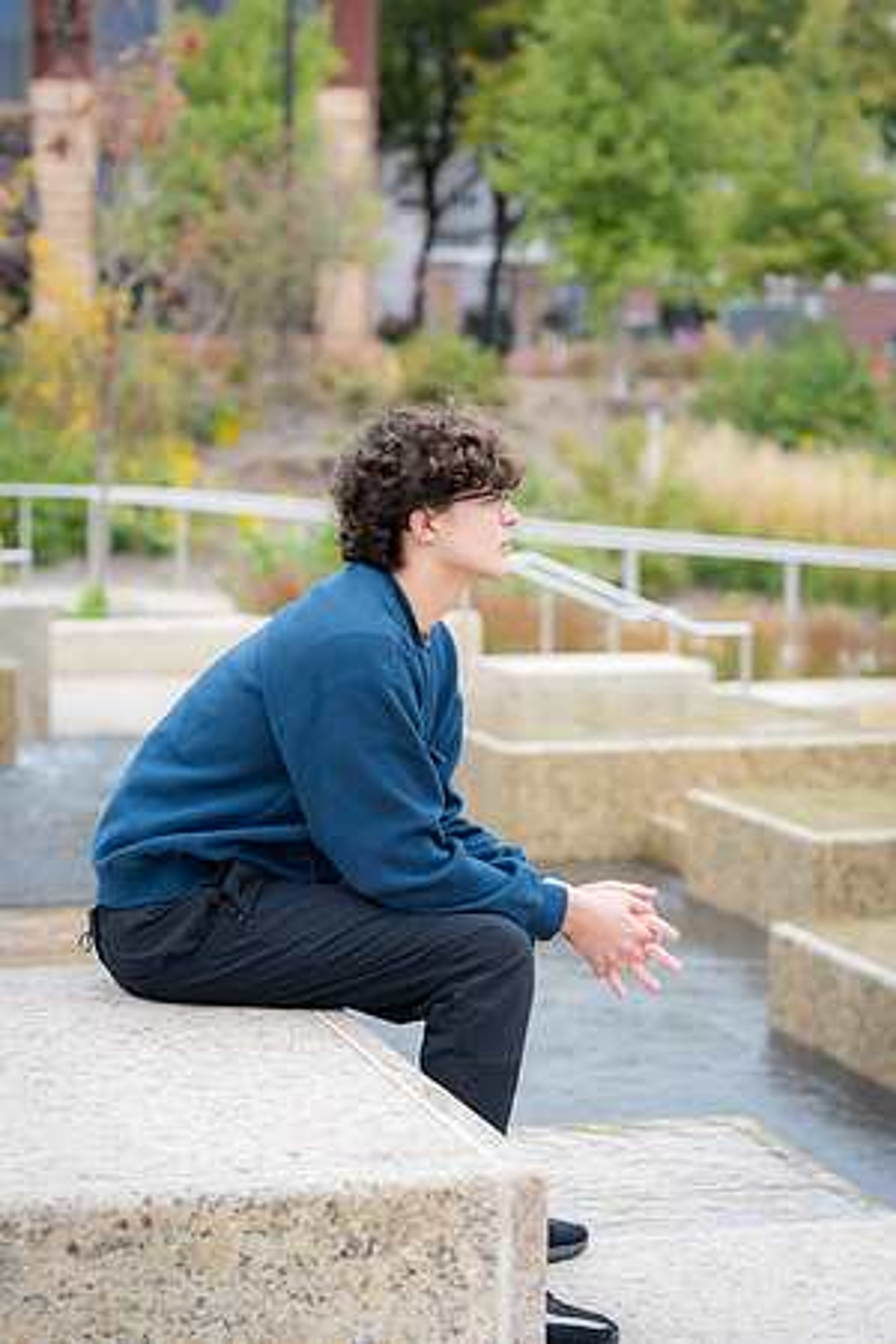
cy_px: 672
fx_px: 3173
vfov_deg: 23.9
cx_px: 448
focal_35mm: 85
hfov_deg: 16.1
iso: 80
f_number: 3.5
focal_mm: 85
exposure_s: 1/125
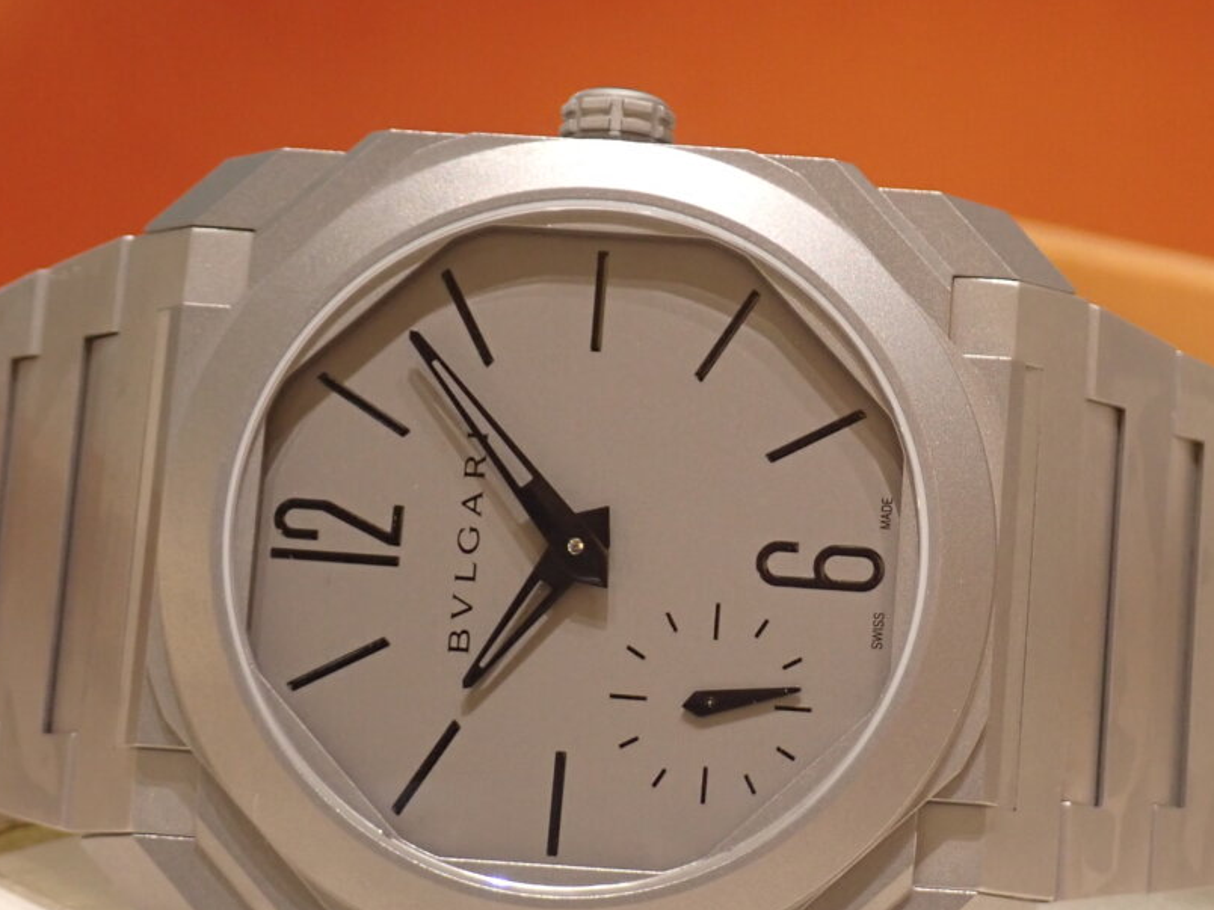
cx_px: 843
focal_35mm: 106
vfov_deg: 14.0
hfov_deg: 18.5
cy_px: 483
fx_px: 3717
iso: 320
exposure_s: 1/60
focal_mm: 12.73
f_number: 3.9
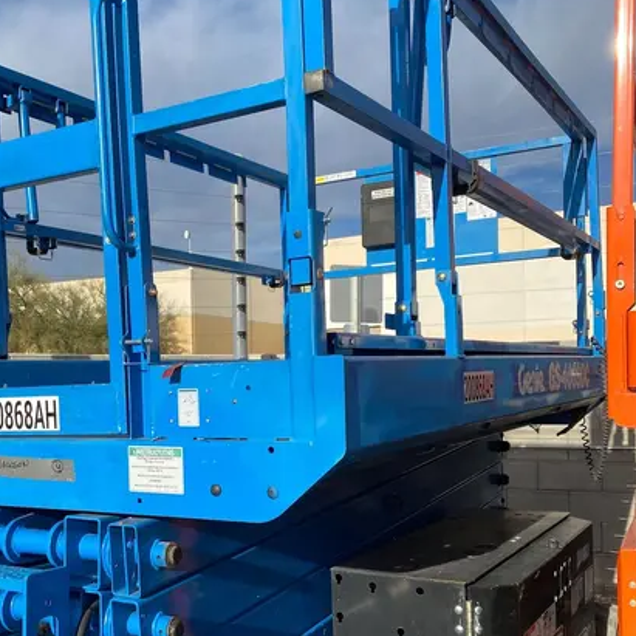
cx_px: 223
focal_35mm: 41
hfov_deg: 40.5
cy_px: 408
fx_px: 852
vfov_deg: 40.6
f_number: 1.8
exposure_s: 1/2688
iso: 32
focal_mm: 4.25
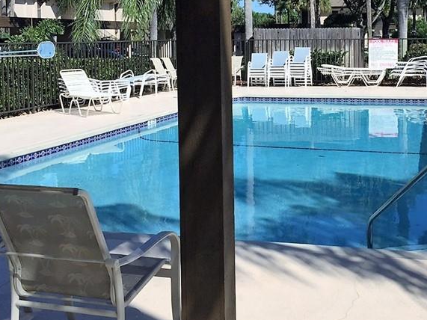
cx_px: 297
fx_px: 641
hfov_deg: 36.3
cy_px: 80
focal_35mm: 52
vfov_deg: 27.6
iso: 32
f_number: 2.2
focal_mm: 4.15
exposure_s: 1/3300
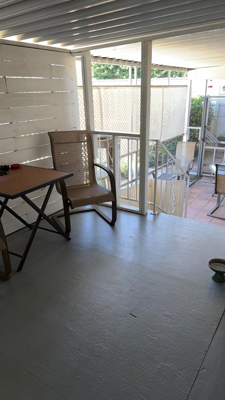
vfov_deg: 69.9
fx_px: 286
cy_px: 200
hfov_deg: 42.9
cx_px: 117
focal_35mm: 27
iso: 64
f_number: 1.78
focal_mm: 6.76
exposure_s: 1/48
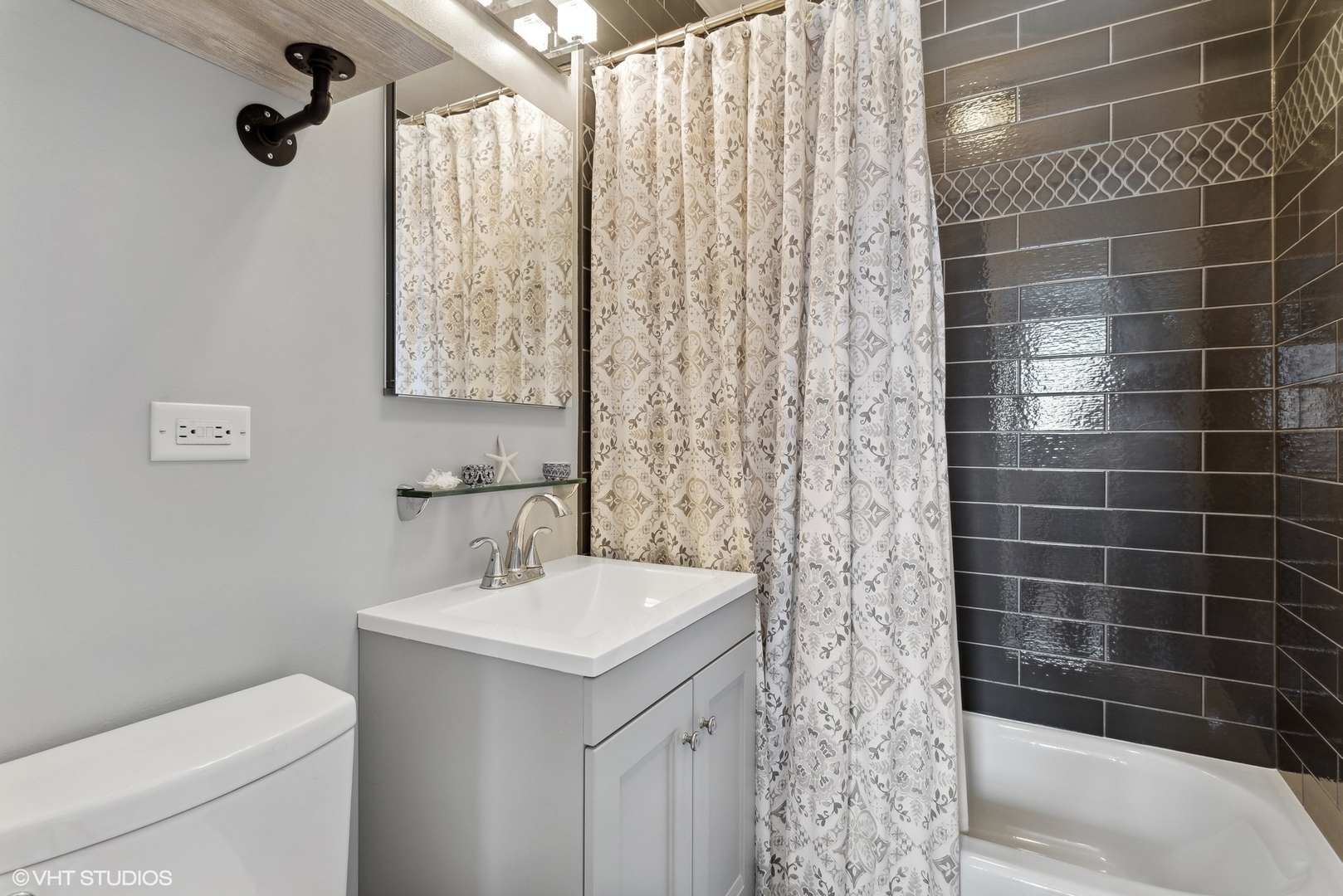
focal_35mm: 17
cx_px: 672
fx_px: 634
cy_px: 448
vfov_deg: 70.5
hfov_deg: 93.3
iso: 200
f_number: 8
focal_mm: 17
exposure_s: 1/8
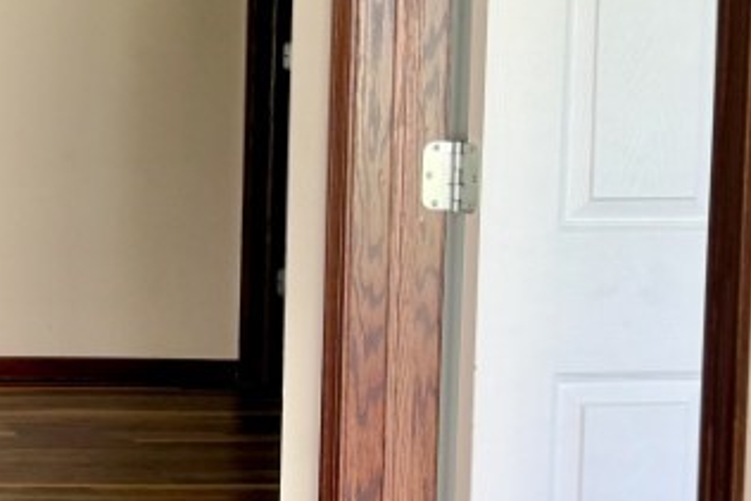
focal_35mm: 101
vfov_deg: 13.5
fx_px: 2108
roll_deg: +0.0
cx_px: -480
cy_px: 131
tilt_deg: -3.3
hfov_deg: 17.5
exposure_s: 1/60
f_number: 1.78
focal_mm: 6.76
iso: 125
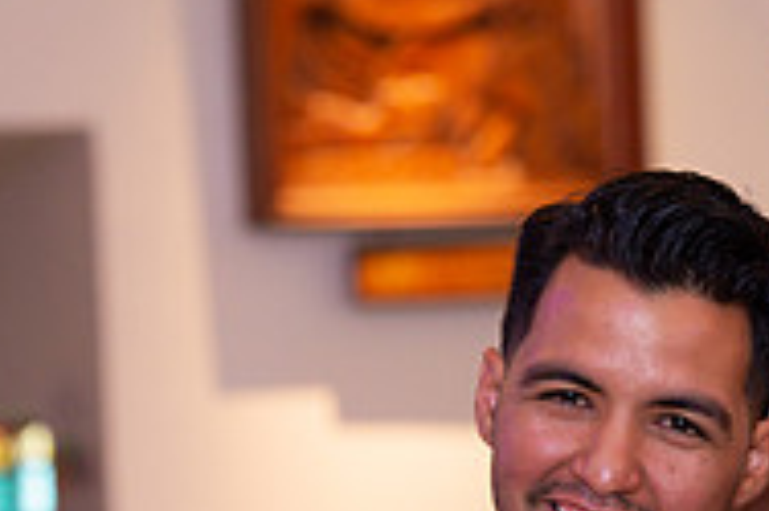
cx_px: 675
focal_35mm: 371
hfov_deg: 5.6
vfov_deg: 3.7
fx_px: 7918
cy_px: 470
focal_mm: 120
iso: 1250
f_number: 4.5
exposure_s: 1/60
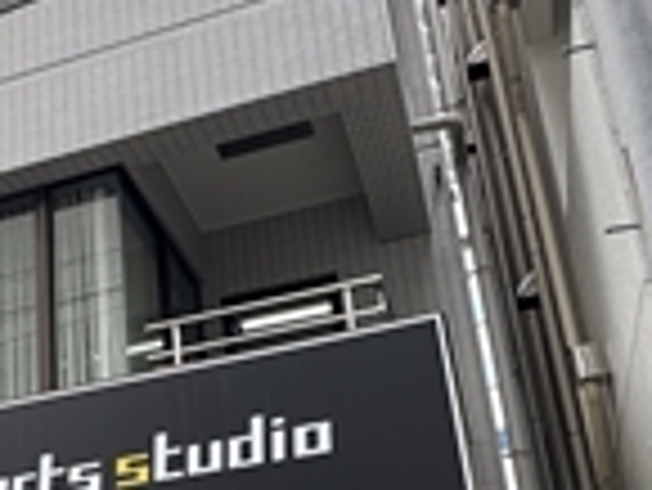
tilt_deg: +20.5
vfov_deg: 24.5
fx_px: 1093
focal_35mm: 58
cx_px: 94
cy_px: 441
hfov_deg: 32.0
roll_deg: +2.3
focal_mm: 2.22
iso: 40
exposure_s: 1/197
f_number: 2.2
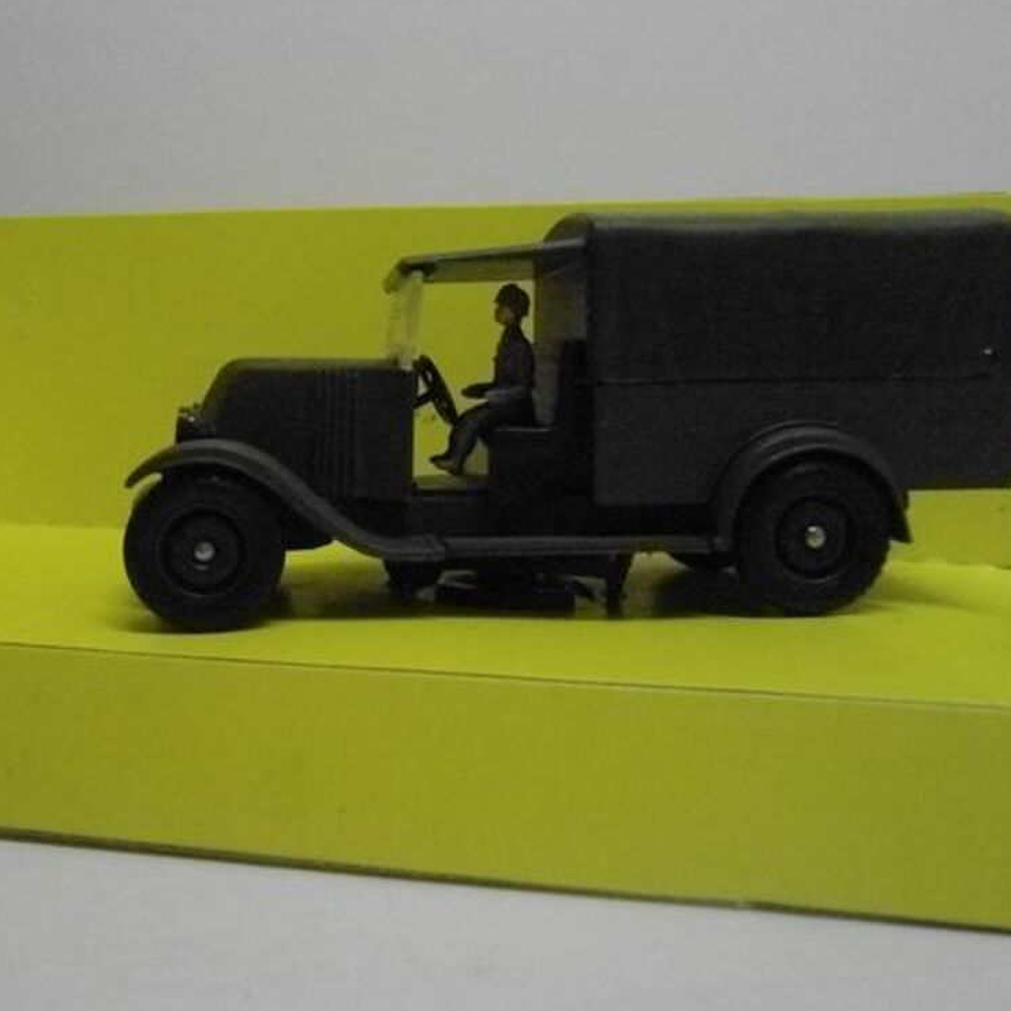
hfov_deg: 44.5
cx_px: 374
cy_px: 506
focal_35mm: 37
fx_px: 1223
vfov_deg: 44.9
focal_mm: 5.6
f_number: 3
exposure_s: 1/160
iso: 800
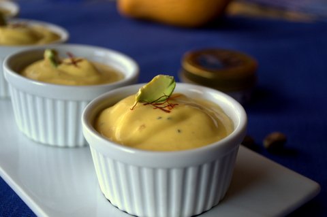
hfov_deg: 37.9
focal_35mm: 52
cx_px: 164
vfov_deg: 25.7
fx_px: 476
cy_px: 108
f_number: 5
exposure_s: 1/40
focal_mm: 35
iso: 800
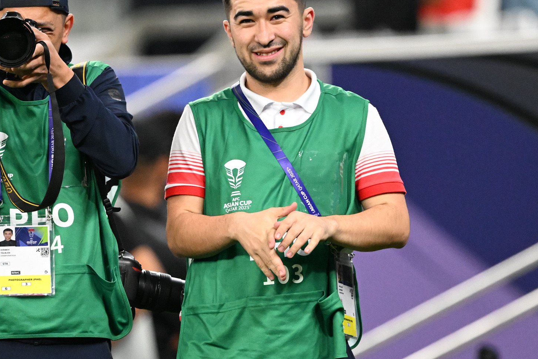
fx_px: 12597
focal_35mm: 843
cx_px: 172
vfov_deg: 1.6
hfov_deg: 2.4
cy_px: 182
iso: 6400
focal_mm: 600
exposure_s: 1/2000
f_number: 4
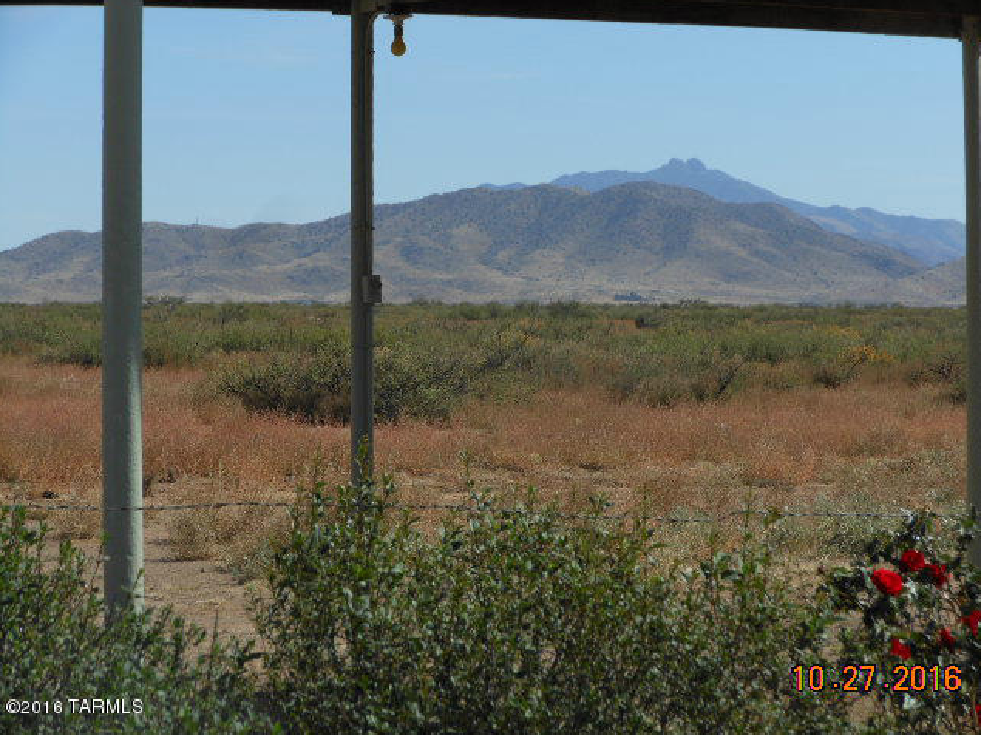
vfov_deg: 12.2
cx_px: 491
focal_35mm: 121
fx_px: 3428
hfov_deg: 16.3
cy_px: 368
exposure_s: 1/640
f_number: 5.4
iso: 80
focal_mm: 21.5
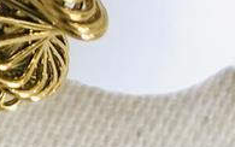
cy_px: -242
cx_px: -83
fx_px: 1557
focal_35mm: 243
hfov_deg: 8.5
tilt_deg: -56.0
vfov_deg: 5.2
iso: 25
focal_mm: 3.99
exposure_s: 1/40
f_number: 1.8
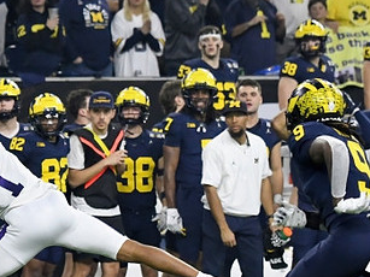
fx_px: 6400
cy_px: 207
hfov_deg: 3.3
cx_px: 23
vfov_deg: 2.5
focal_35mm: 599
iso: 6400
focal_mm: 220
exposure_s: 1/1000
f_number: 5.3
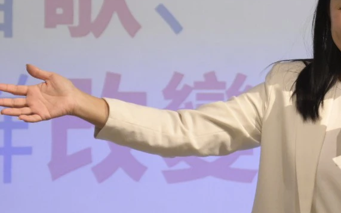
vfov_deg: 5.5
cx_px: 349
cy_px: 115
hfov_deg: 8.7
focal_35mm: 240
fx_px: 2231
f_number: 2.8
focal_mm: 70
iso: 2000
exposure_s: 1/200
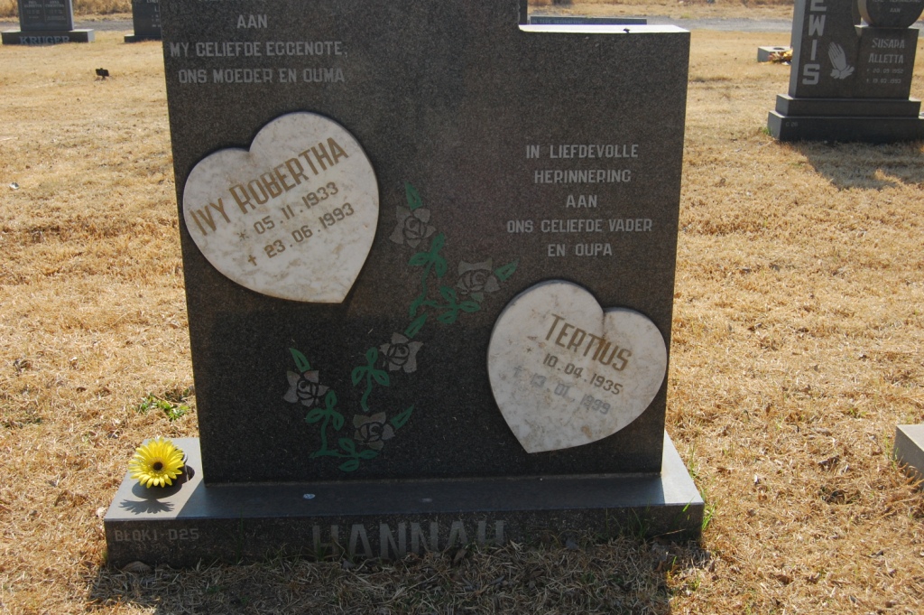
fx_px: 1000
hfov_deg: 49.6
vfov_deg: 34.2
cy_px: 308
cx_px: 462
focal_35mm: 39
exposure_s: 1/640
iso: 400
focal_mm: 26
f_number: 7.1
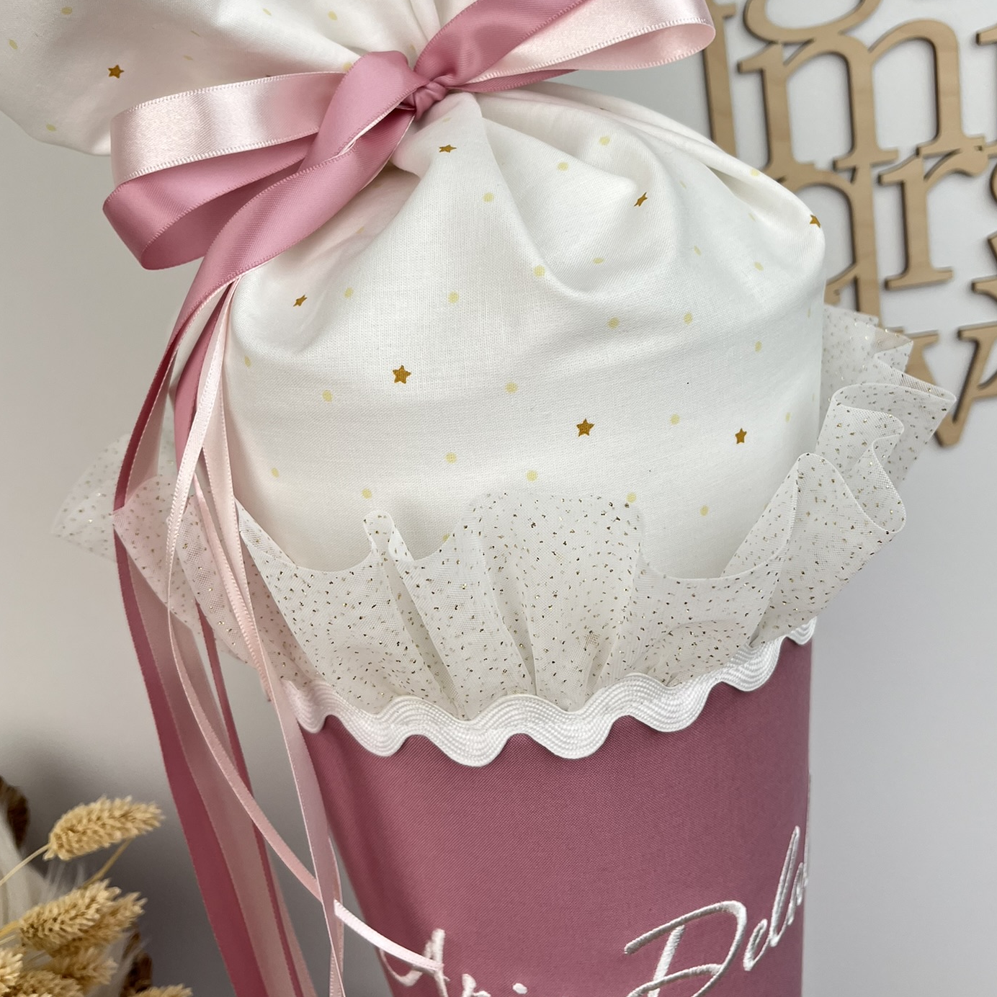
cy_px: 406
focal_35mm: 34
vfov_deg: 48.2
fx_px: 1108
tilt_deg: -17.3
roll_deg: +10.6
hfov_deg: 48.4
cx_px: 510
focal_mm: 5.1
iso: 40
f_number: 1.6
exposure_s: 1/289
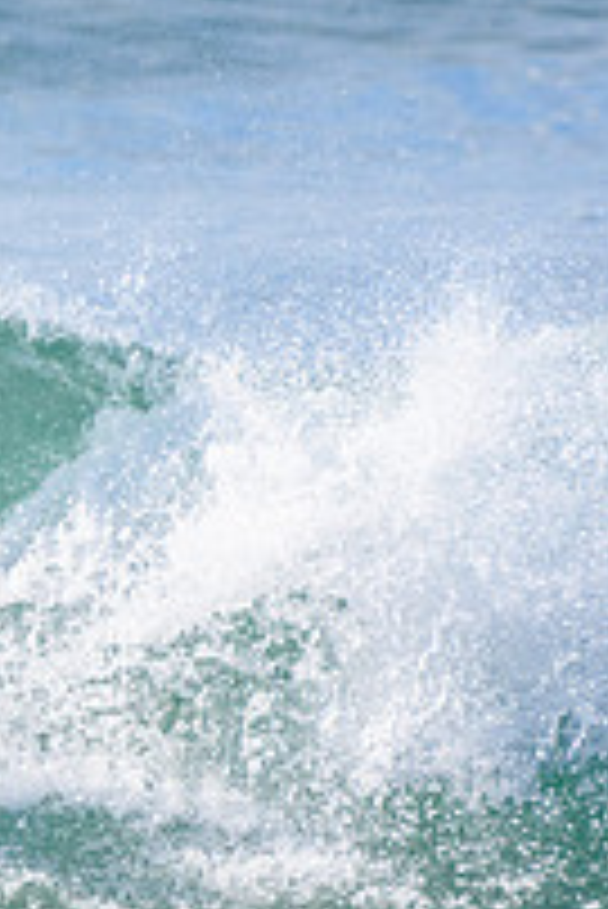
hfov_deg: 0.6
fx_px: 54445
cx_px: -689
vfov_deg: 1.0
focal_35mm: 2153
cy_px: 605
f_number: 5.6
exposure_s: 1/2000
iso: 400
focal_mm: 500
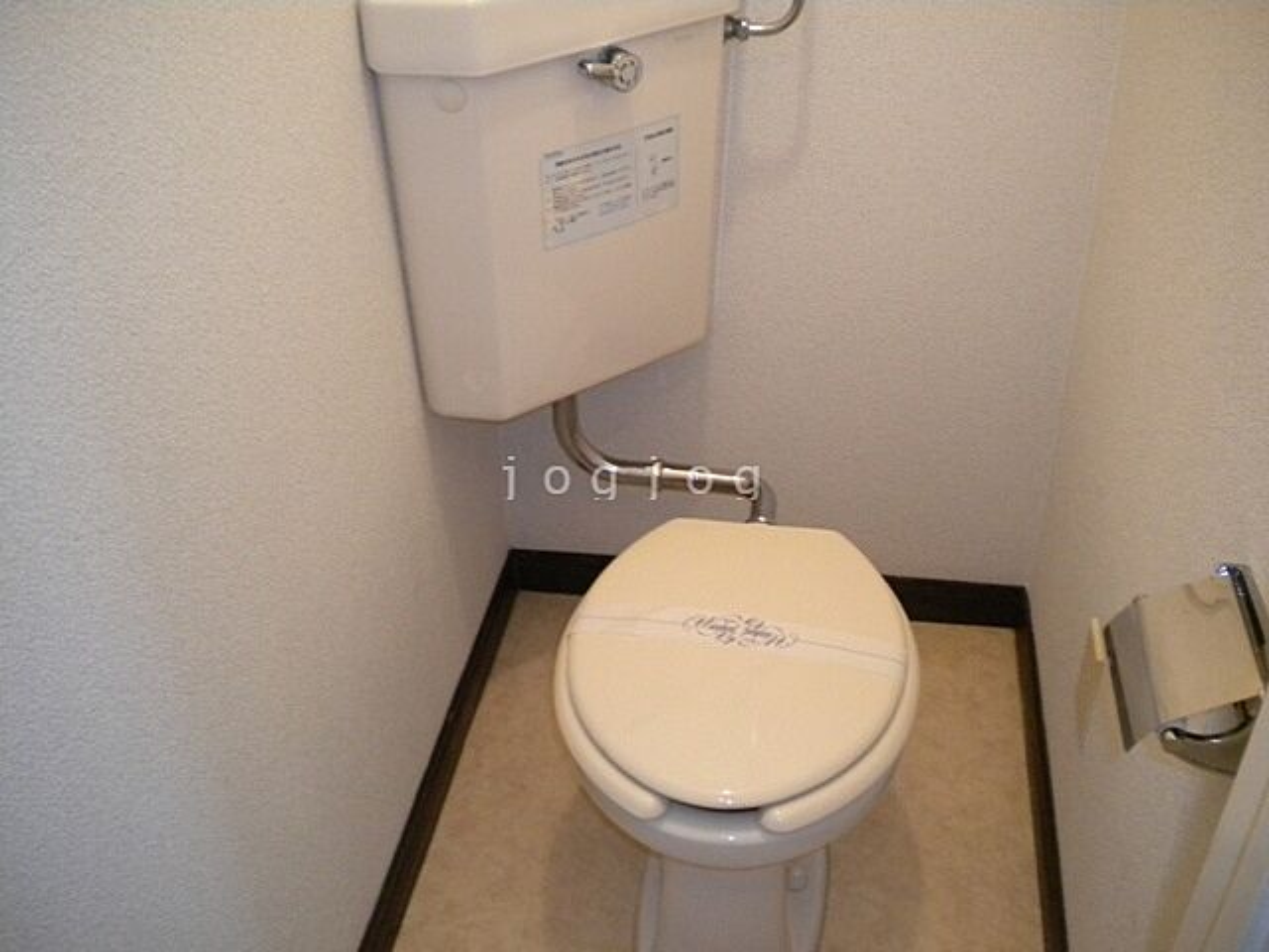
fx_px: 1283
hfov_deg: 52.6
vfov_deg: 40.7
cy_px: 476
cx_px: 634
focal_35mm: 35
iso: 400
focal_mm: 6.3
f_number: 3.1
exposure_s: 1/42
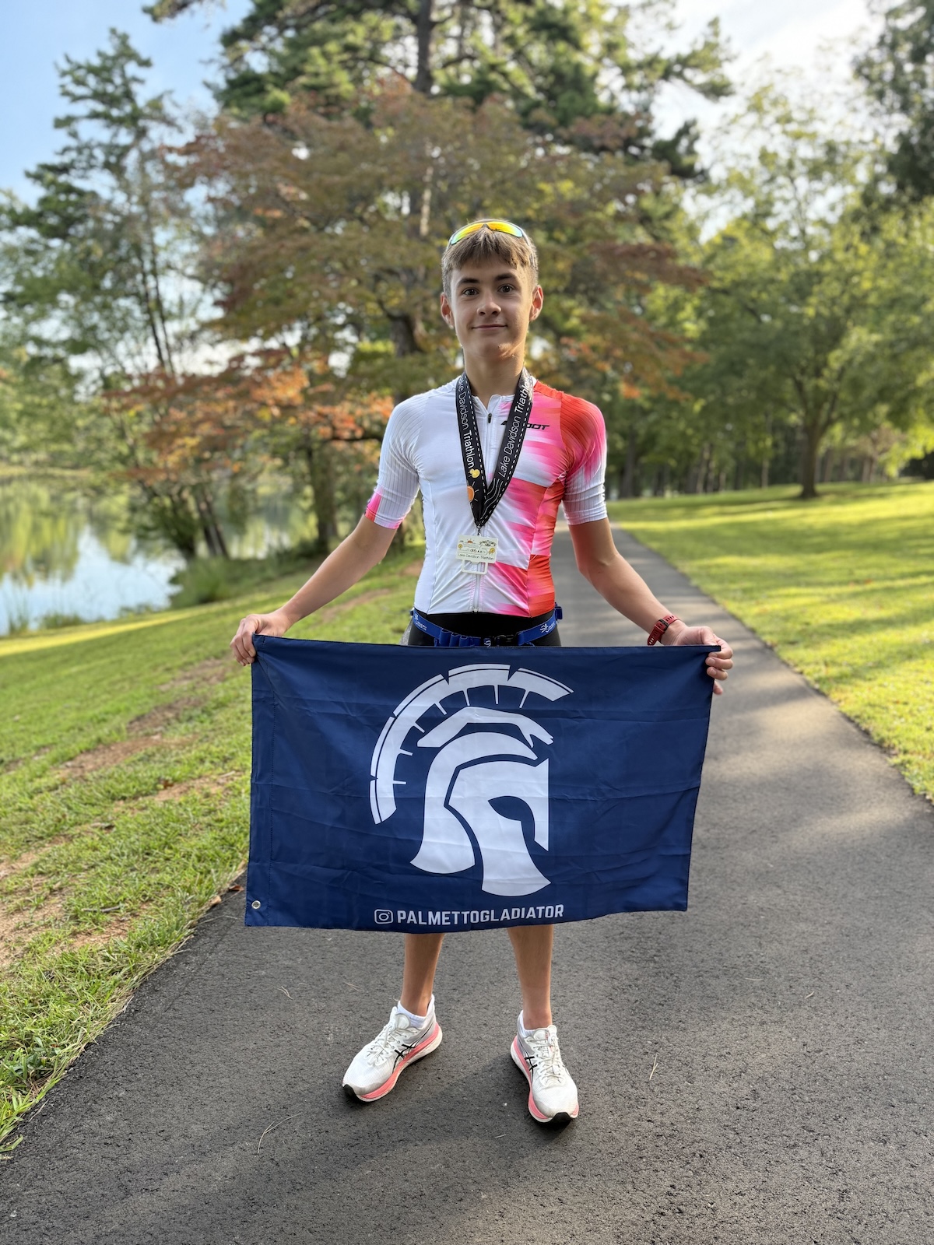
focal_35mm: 24
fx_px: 863
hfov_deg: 56.8
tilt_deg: -9.5
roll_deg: -3.3
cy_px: 622
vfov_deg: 71.6
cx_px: 467
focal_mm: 6.76
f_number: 1.78
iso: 100
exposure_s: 1/391
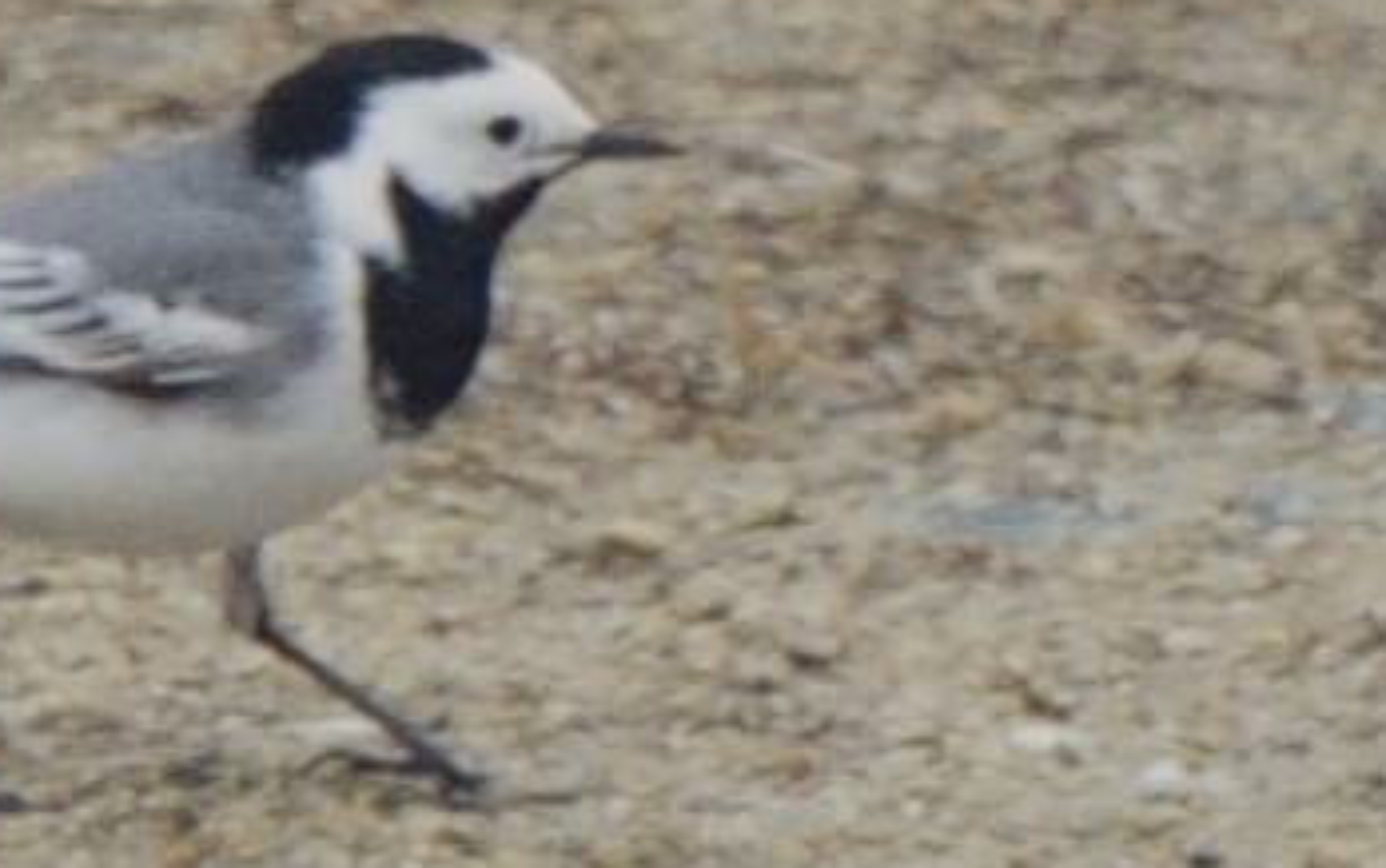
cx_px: 761
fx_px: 69661
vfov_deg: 0.7
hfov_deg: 1.1
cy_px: 104
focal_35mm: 1843
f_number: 7.1
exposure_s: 1/500
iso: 1000
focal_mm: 600
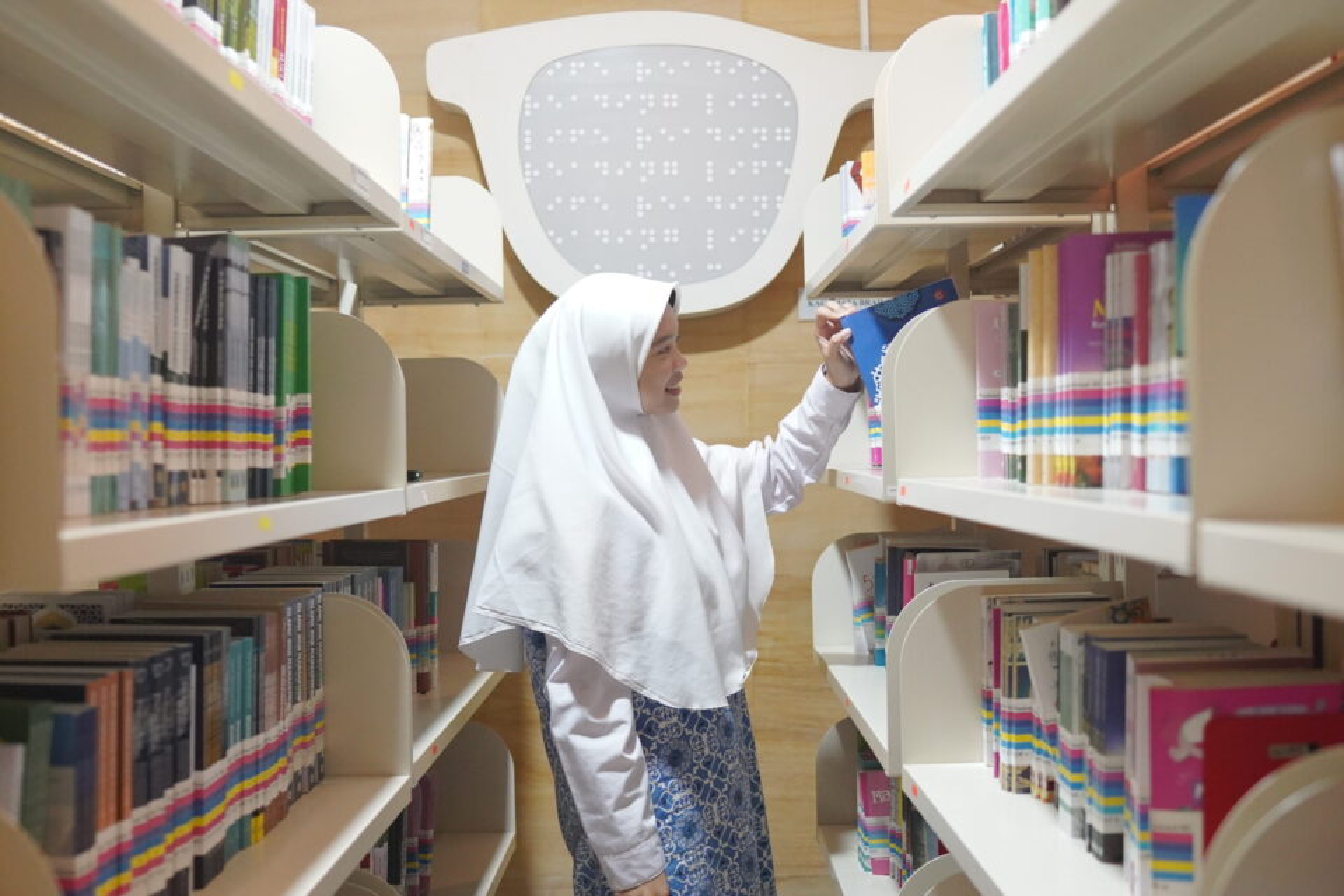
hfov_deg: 53.1
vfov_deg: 36.9
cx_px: 672
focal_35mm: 36
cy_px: 448
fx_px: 1344
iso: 5000
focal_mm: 24
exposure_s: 1/250
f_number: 2
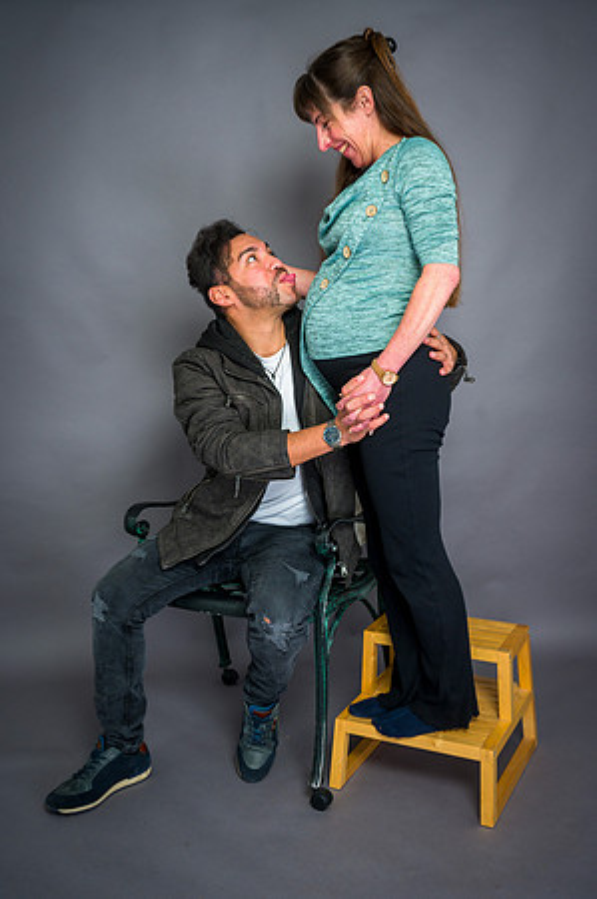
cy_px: 450
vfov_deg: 53.2
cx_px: 298
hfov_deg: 36.8
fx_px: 898
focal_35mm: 36
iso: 200
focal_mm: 36
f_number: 5.6
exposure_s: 1/100
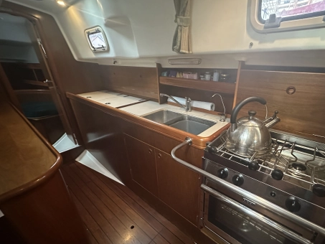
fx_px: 160
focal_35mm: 17
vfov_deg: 74.6
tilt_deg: -25.5
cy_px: 134
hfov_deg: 90.4
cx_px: 186
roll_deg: -0.4
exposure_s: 1/41
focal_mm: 2.22
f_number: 2.2
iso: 1250
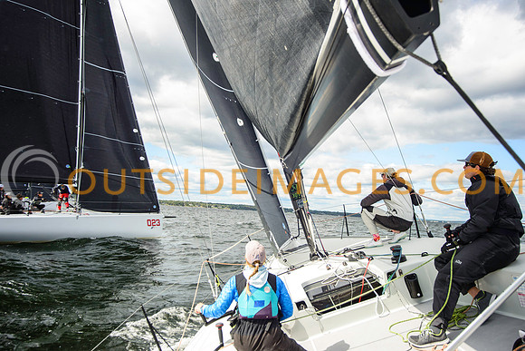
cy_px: 176
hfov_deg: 65.4
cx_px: 262
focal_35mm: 28
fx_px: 409
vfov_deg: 46.4
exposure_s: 1/1250
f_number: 5
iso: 320
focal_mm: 25
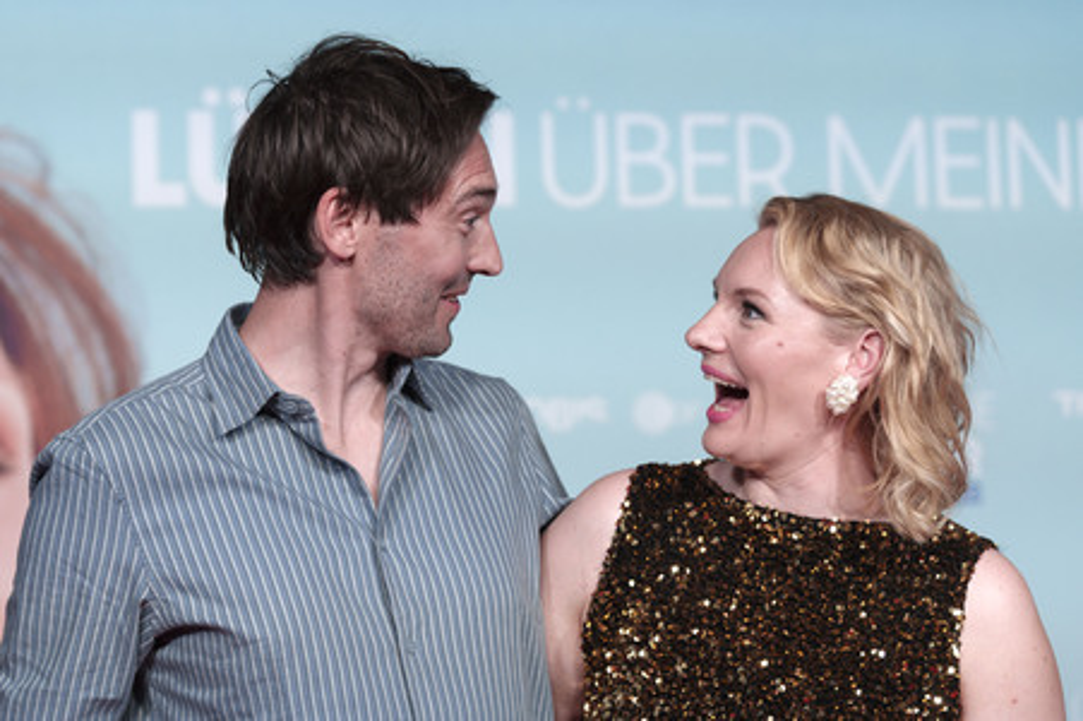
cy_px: 360
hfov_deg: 24.5
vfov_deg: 16.4
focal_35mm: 83
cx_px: 542
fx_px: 2495
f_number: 3.5
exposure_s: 1/160
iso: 500
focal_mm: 83
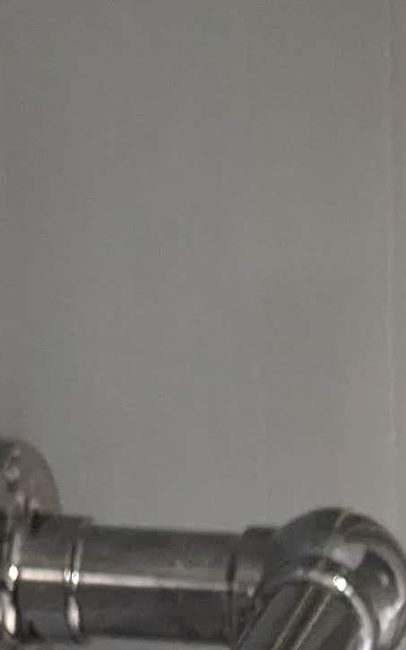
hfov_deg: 9.1
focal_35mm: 144
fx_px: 2550
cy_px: 1451
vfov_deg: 12.2
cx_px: 150
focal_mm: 6.81
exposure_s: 1/65.1
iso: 733
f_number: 1.85
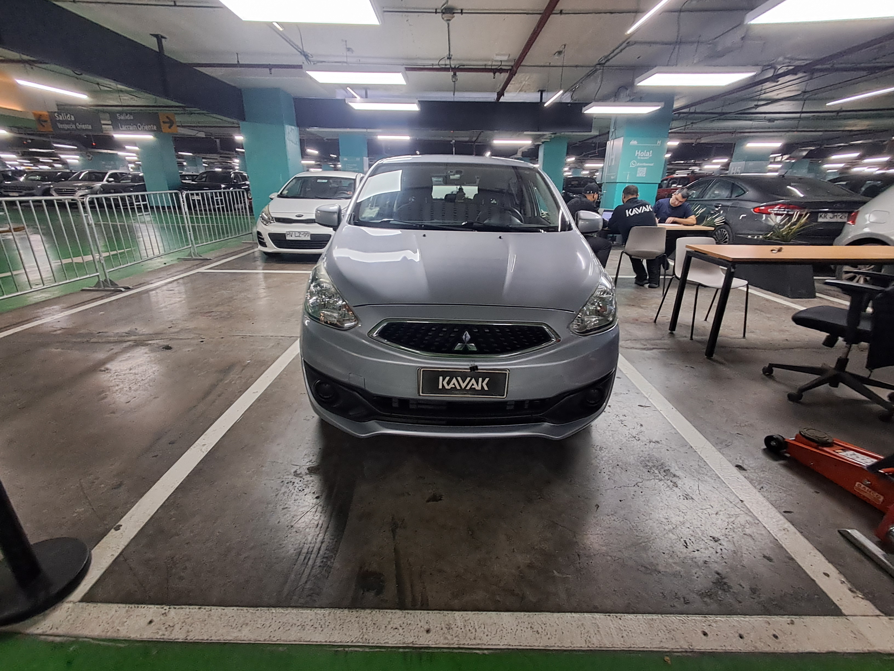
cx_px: 447
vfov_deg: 78.1
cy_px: 336
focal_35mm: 16
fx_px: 413
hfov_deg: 94.5
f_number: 2.2
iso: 200
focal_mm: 1.64
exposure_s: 1/50
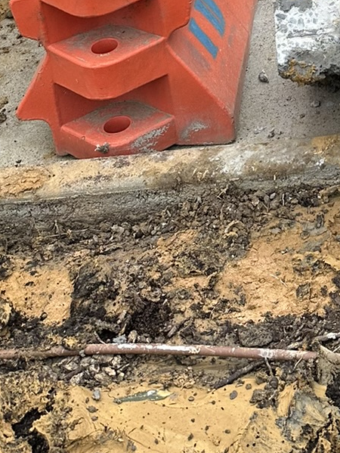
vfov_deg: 20.0
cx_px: 508
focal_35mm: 82
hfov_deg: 16.4
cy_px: -261
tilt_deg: -16.0
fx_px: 1073
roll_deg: -0.1
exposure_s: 1/638
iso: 80
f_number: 1.78
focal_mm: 6.86
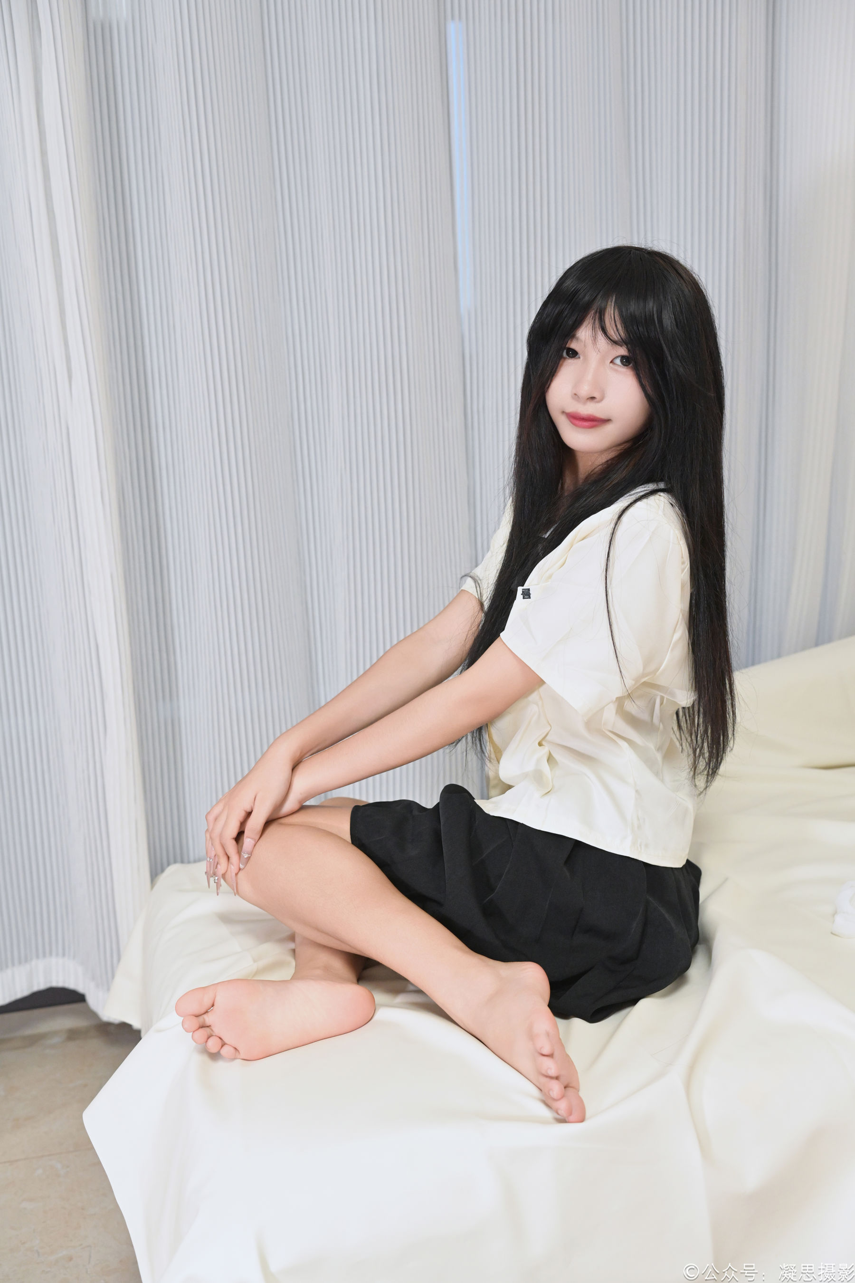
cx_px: 428
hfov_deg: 37.9
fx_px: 1247
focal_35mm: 35
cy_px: 642
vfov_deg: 54.4
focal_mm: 35
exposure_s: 1/100
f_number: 4
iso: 3600
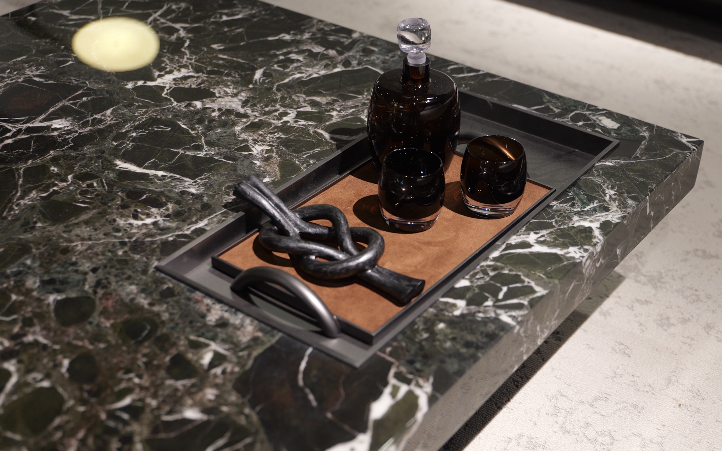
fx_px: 1122
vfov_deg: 22.7
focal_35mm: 57
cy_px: 208
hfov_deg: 35.7
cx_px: 365
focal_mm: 55
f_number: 2.8
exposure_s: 1/60
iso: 640
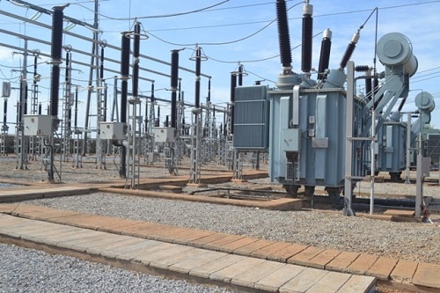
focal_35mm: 36
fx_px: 440
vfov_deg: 36.8
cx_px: 220
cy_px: 146
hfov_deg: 53.1
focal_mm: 24
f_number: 7.1
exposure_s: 1/250
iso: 100
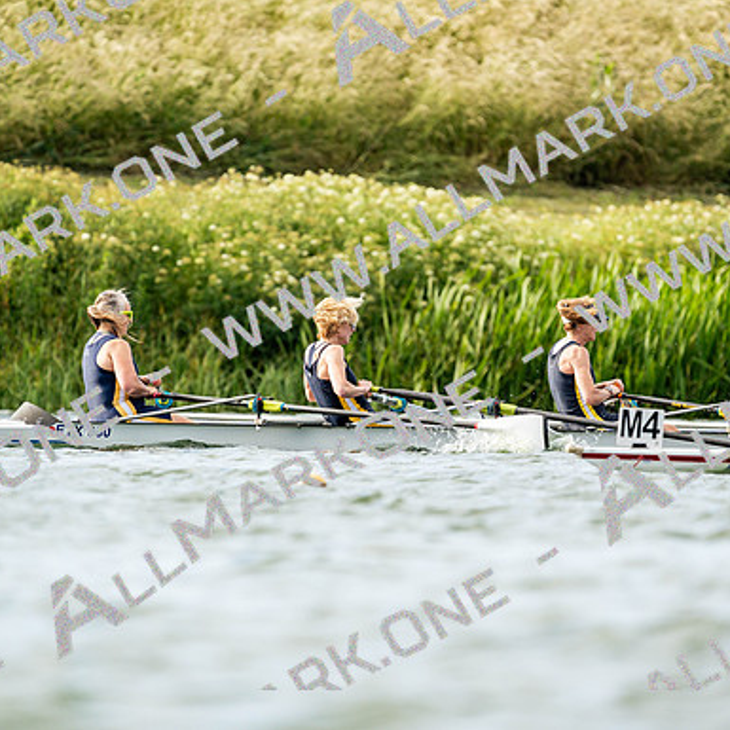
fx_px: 18348
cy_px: 365
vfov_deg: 2.3
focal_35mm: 769
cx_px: 436
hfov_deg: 2.3
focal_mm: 600
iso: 500
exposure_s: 1/2000
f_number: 6.3
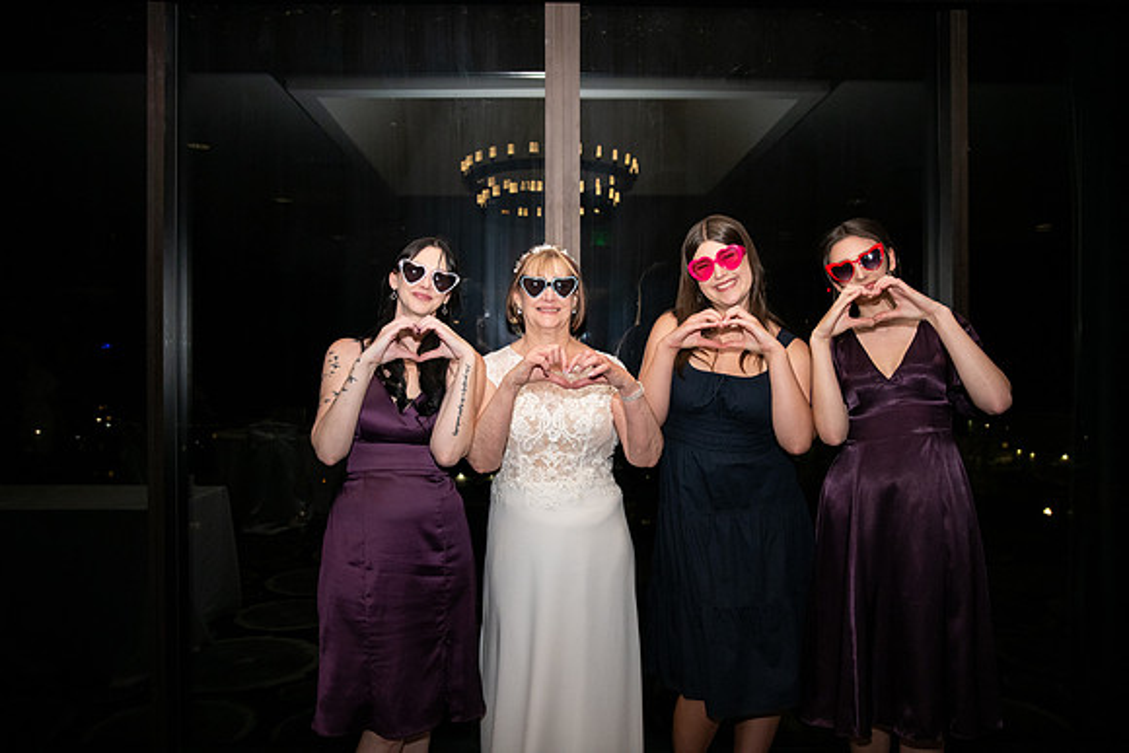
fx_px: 878
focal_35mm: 28
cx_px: 564
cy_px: 376
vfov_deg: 46.4
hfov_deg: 65.5
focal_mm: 28
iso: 2500
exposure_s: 1/320
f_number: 4
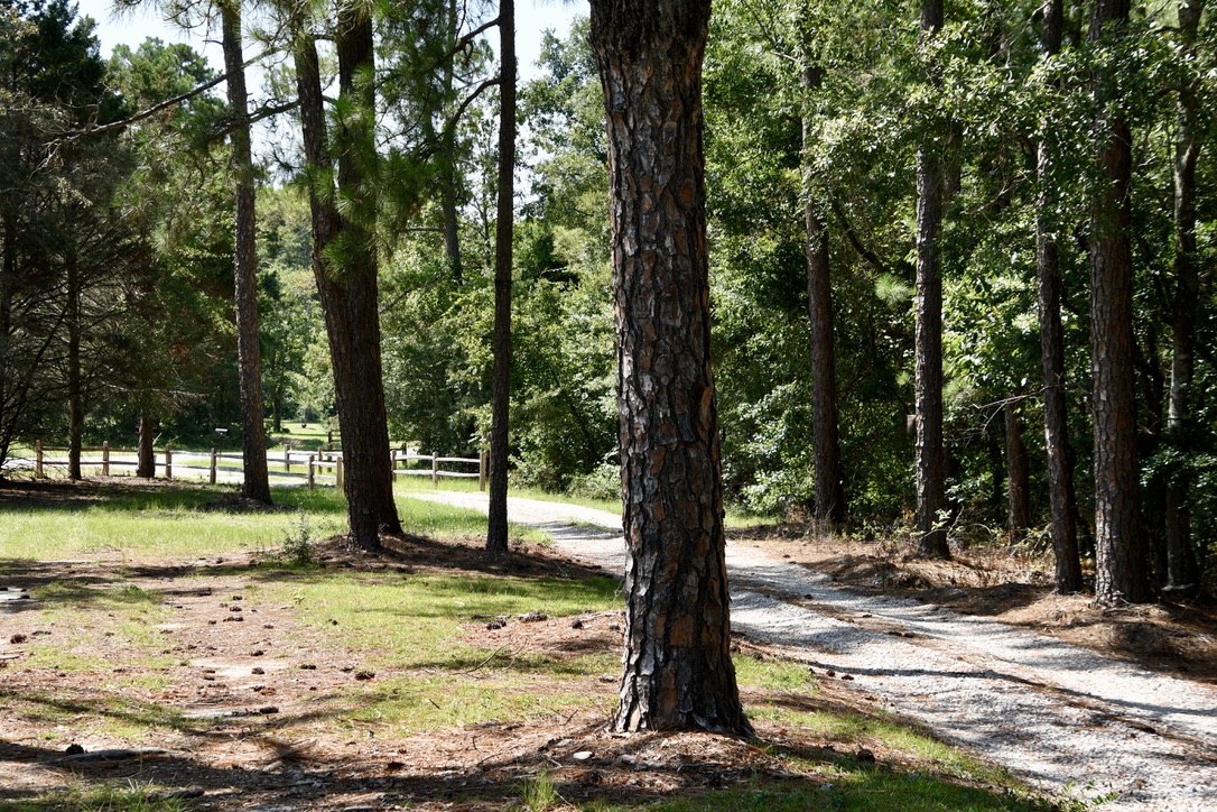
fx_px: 2332
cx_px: 608
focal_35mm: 69
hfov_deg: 29.2
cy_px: 406
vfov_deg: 19.7
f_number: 6.3
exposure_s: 1/320
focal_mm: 46
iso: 250
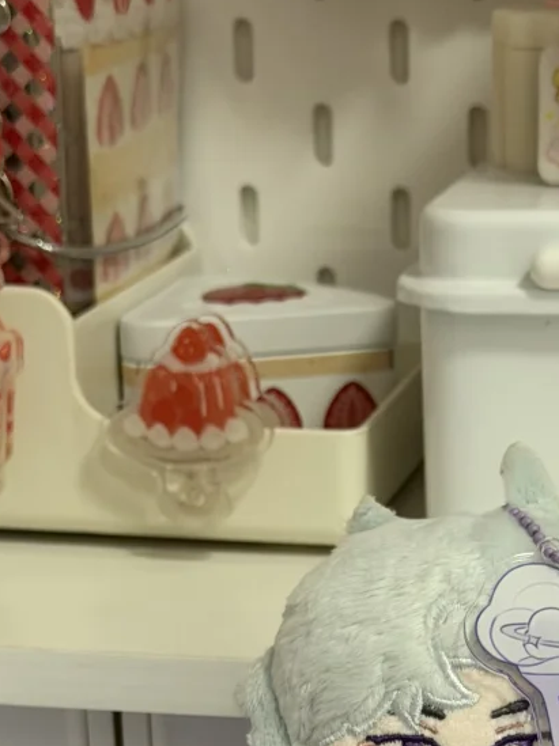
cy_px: 970
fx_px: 2716
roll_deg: +0.6
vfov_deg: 15.0
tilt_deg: -22.2
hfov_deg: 11.7
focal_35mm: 126
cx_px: 426
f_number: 1.78
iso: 125
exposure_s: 1/50
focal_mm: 6.76
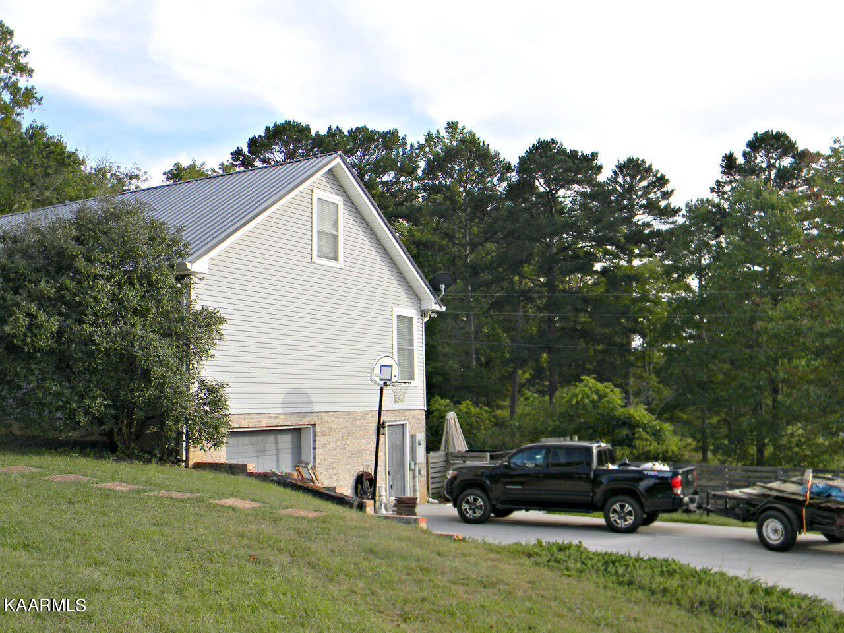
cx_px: 422
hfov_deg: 51.4
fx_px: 878
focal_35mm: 36
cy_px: 316
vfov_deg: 39.7
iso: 80
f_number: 3.7
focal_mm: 6.4
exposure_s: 1/276
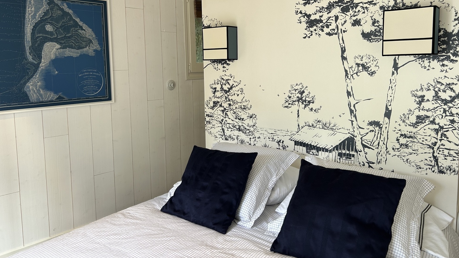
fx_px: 353
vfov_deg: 39.8
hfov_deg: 66.1
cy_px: 93
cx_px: 230
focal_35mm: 29
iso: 50
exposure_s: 1/121
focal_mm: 5.7
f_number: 1.5
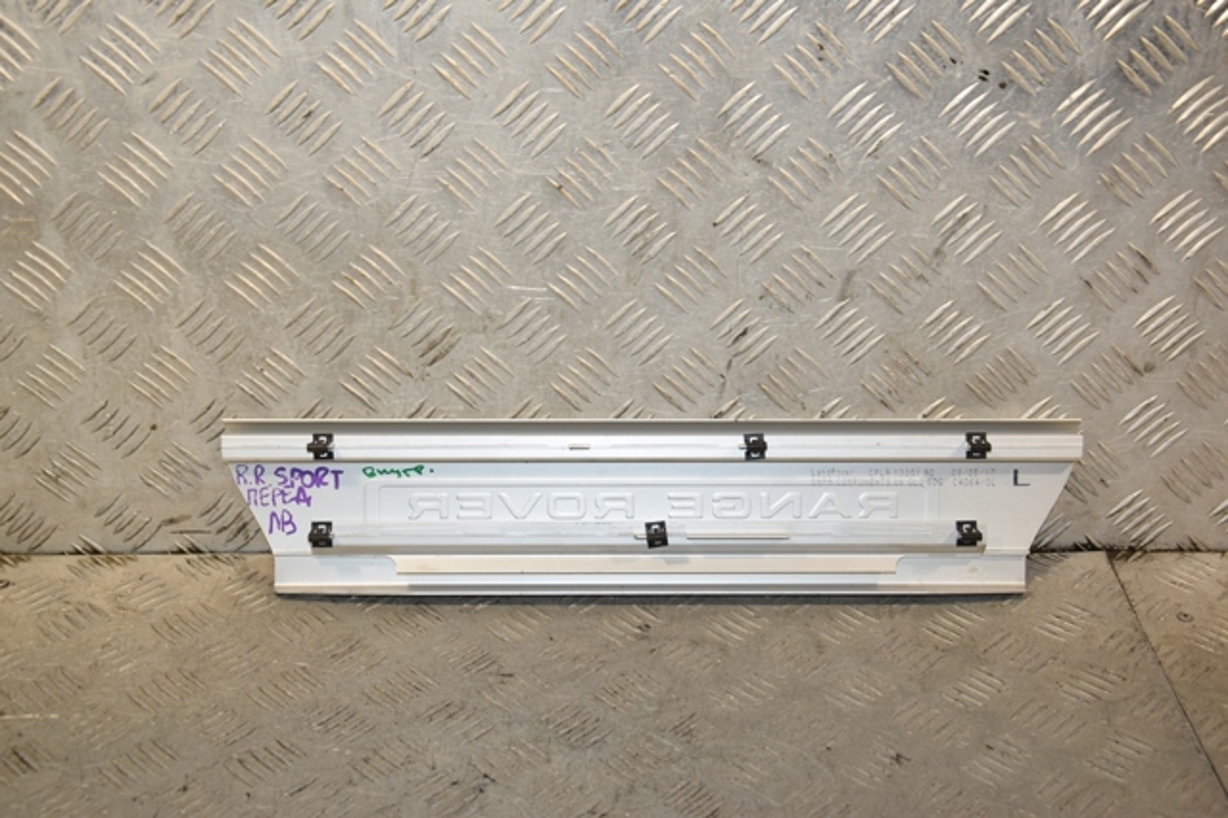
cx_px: 614
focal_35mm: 52
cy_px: 409
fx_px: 1790
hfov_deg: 37.9
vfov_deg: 25.7
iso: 800
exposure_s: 1/200
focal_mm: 35
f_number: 7.1
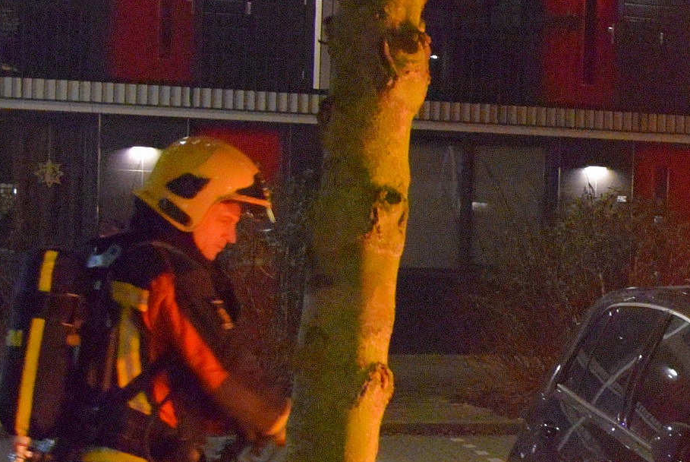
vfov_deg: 13.2
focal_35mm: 104
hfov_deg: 18.2
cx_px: 925
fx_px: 1988
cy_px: 333
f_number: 3.8
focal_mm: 21
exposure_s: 1/30
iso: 6400
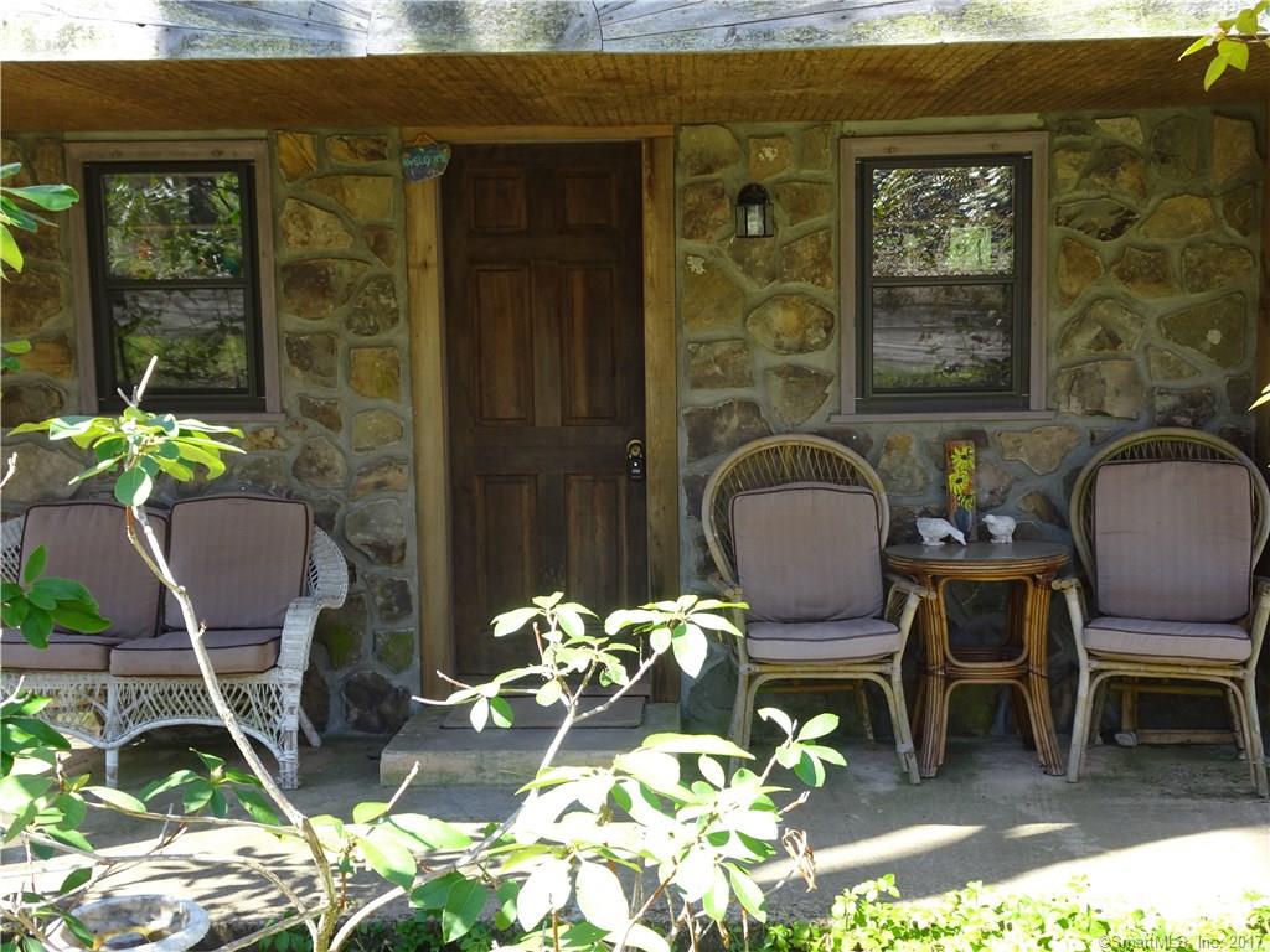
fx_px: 1578
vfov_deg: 33.6
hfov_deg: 43.9
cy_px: 476
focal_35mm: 43
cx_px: 635
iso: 80
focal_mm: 7.3
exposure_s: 1/50
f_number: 4
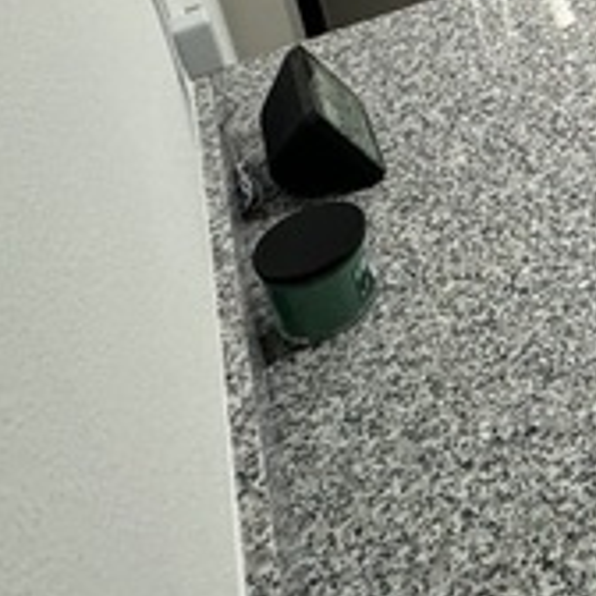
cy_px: -177
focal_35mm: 49
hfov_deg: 27.7
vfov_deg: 28.5
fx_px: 954
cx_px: 807
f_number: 2.2
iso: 320
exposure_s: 1/60
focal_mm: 2.22
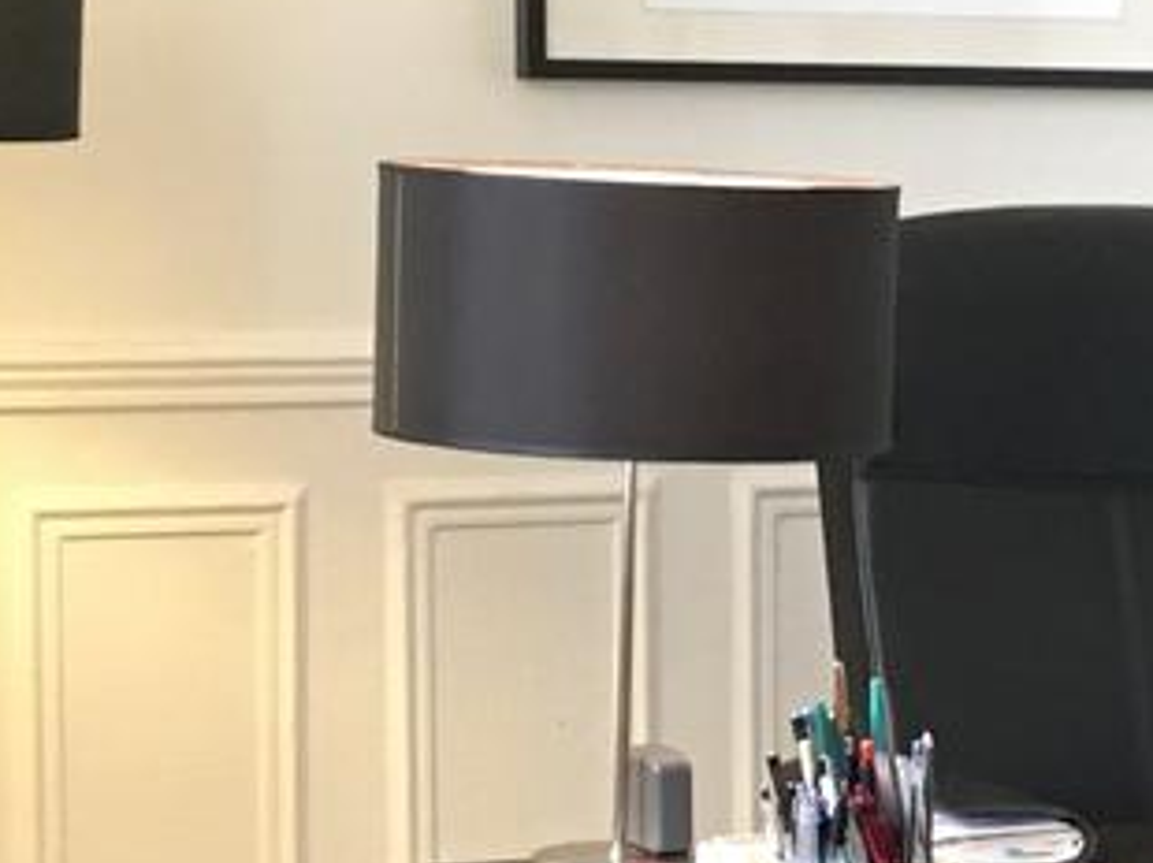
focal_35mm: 140
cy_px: 547
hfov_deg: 13.8
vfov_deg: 10.6
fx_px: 4660
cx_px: 1276
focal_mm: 4.15
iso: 160
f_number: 2.2
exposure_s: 1/33
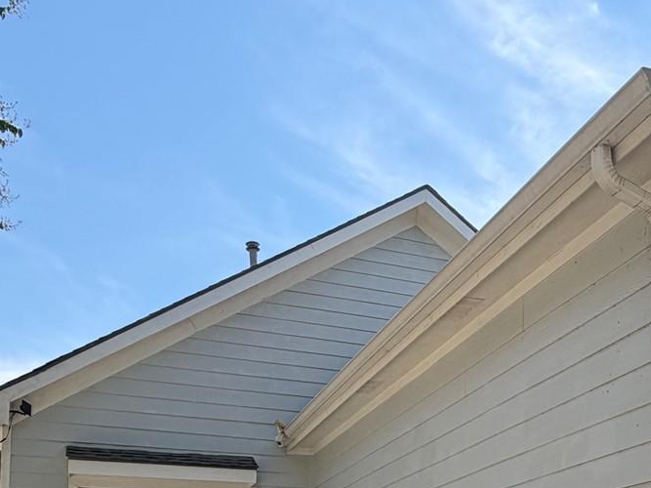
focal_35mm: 43
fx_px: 809
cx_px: 423
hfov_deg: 43.4
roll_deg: +1.1
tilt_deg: +5.8
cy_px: 538
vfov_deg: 30.1
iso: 25
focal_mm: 2.22
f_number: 2.2
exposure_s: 1/770
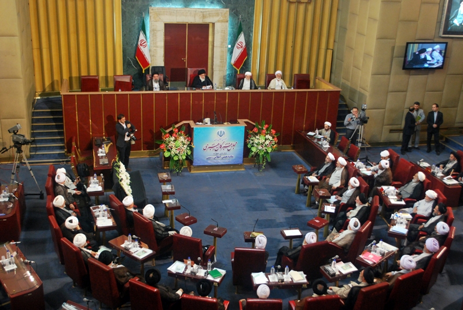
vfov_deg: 32.0
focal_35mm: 42
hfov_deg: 46.3
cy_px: 155
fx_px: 541
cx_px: 232
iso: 800
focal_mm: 28
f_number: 4.5
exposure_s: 1/15
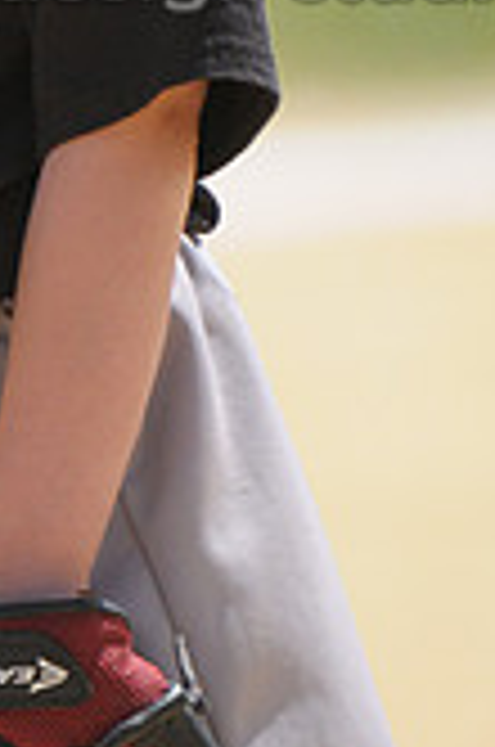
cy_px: -243
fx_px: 43408
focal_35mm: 2096
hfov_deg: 0.7
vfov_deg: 1.0
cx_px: -74
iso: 640
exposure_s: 1/3200
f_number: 4
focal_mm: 400
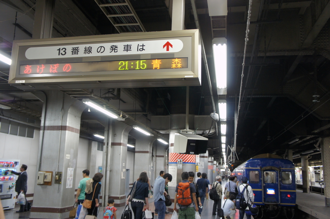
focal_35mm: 34
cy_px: 110
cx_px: 165
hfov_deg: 55.1
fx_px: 316
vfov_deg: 38.3
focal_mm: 23
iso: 800
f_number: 4
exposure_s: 1/40
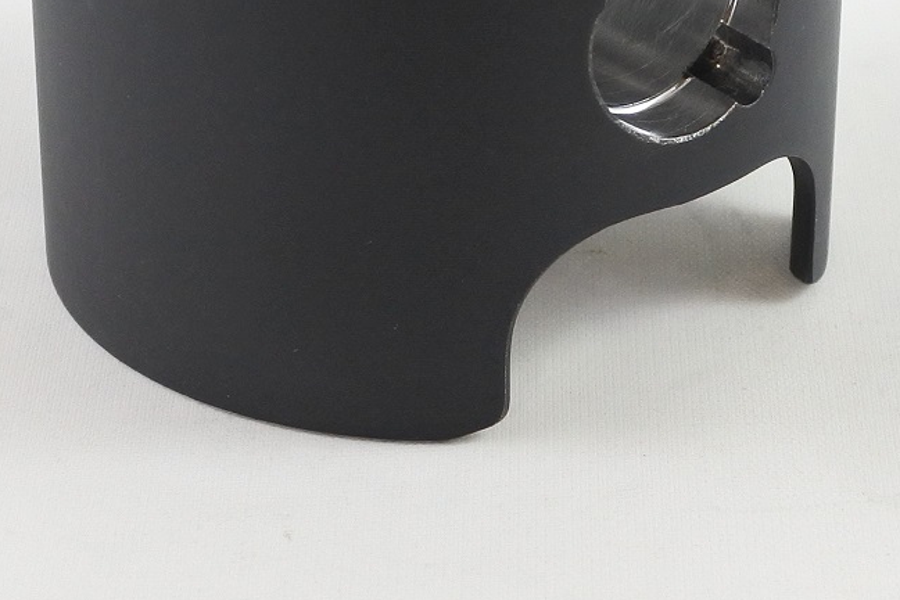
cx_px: 442
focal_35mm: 98
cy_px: -39
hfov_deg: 20.8
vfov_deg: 13.7
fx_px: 2450
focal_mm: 13.4
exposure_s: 1/125
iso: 500
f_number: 4
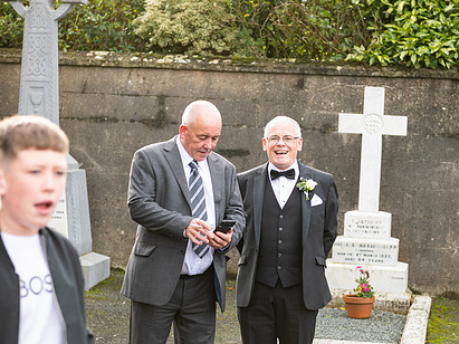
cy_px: 186
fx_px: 1259
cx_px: 280
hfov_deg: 20.6
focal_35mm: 95
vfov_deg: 15.6
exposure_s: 1/250
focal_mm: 70
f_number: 3.5
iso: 200
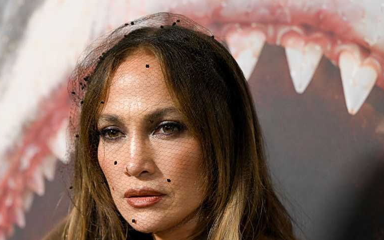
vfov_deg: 8.8
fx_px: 1560
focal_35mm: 149
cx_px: 146
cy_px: 170
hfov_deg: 14.0
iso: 1600
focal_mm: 100
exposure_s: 1/640
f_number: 3.2
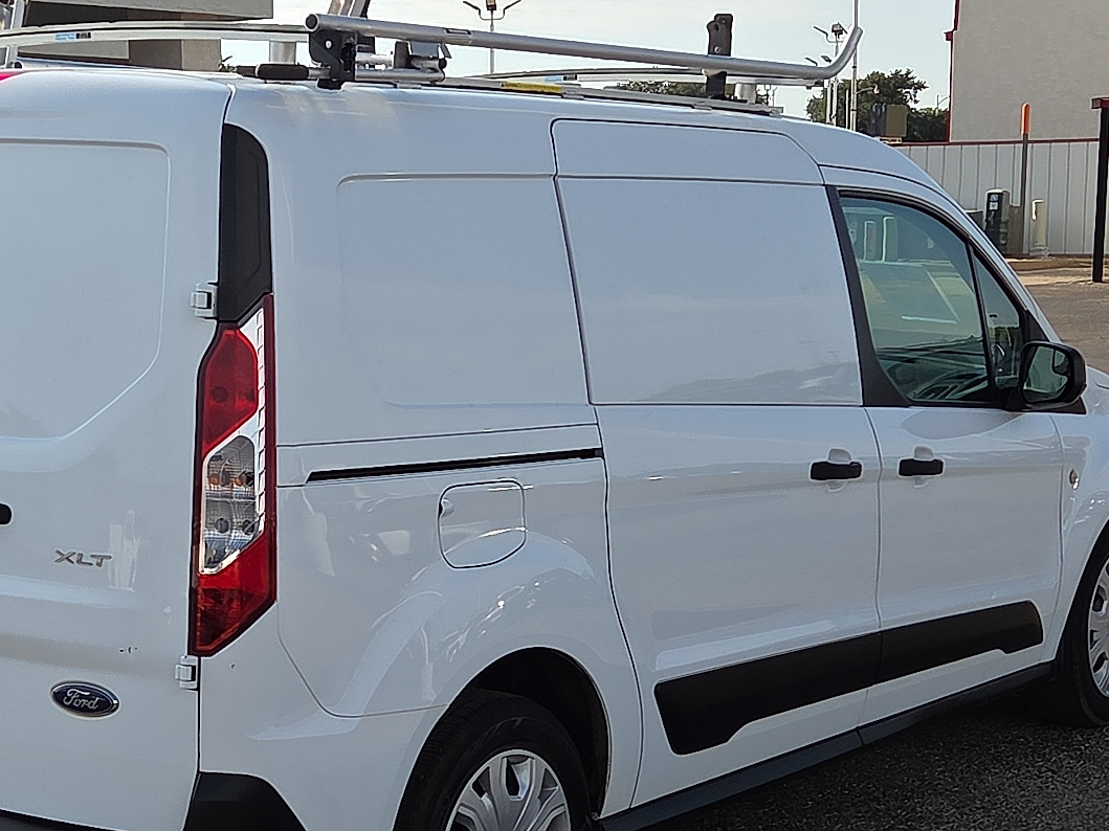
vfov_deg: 20.7
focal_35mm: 71
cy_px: 526
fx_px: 2274
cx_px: 395
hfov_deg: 27.3
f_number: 1.8
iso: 77
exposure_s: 1/5000
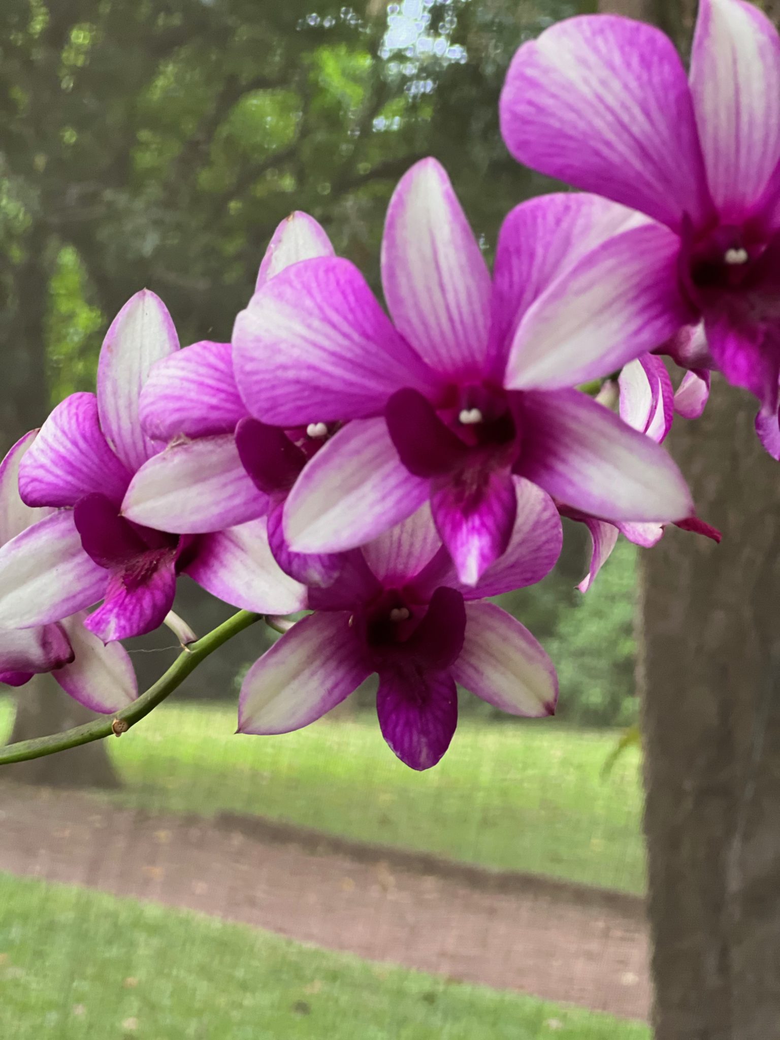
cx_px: 390
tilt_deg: +5.5
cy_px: 520
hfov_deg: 19.1
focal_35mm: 77
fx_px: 2313
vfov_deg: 25.3
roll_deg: -6.8
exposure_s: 1/64
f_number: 2.8
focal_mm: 9
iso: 250
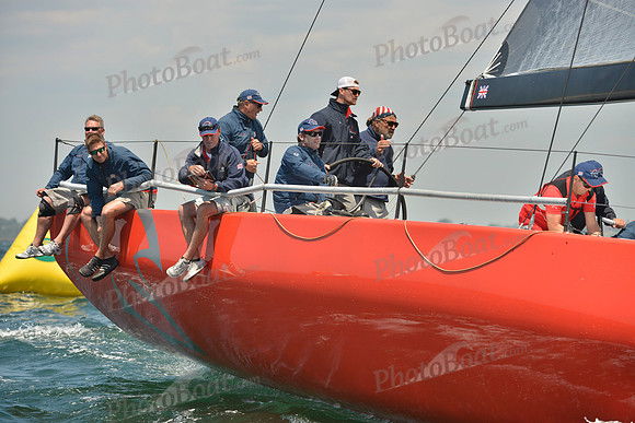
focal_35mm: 200
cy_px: 212
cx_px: 318
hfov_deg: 10.3
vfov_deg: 6.9
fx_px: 3528
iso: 280
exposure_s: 1/1250
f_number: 6.3
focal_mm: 200
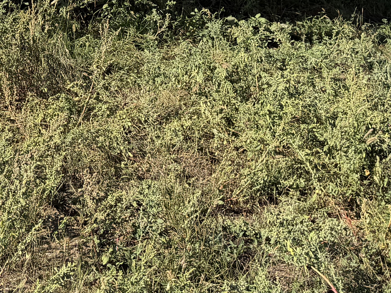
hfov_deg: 23.6
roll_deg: -1.3
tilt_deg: -2.1
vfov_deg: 16.9
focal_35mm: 79
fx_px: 892
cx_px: -2
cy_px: -145
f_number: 1.78
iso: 80
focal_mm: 6.76
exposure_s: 1/2525
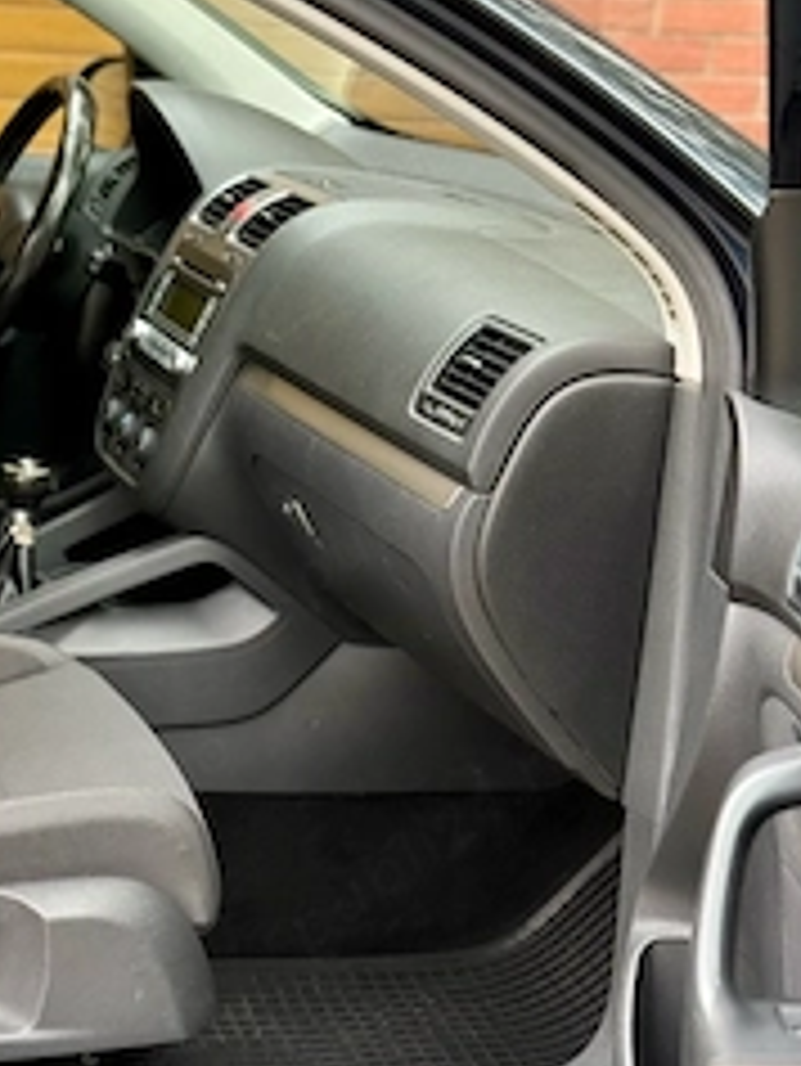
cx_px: 176
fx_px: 2497
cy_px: 544
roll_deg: -3.5
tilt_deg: -12.9
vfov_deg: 24.1
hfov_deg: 18.1
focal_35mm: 81
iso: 125
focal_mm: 6.76
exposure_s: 1/242
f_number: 1.78
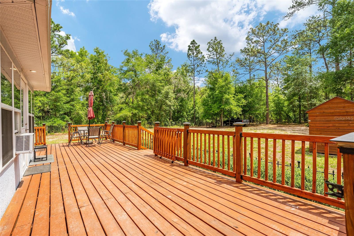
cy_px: 118
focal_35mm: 15
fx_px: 147
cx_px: 177
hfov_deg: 100.4
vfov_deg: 77.3
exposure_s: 1/640
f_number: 8
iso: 500
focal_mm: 15
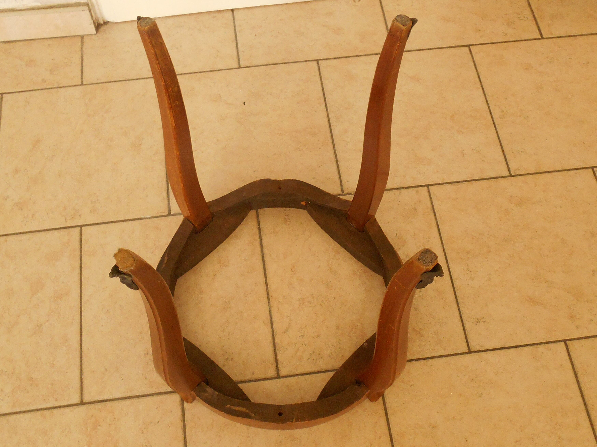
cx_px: 298
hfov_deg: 67.3
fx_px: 448
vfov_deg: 53.1
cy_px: 224
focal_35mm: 26
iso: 250
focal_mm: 4.7
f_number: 3.4
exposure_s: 1/30
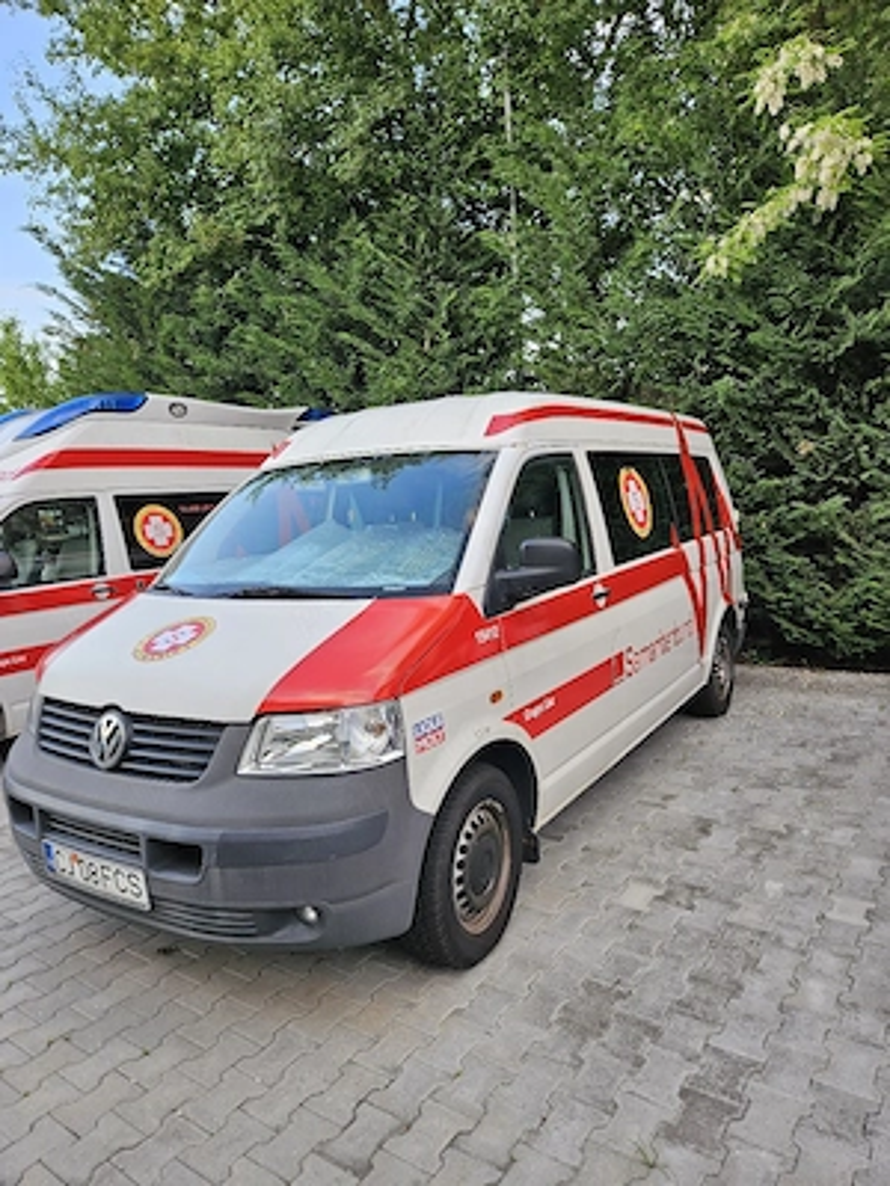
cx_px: 445
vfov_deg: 73.9
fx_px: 788
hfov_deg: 58.9
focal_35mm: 23
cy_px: 593
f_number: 1.8
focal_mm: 5.4
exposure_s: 1/192
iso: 80
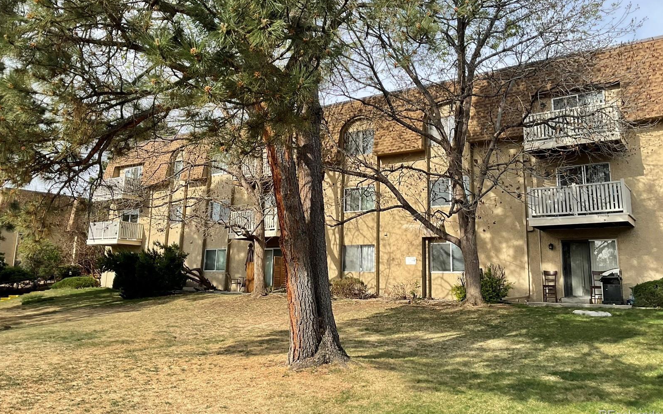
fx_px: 560
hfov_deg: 61.2
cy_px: 173
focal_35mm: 31
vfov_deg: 40.5
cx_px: 333
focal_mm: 3
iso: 16
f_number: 1.8
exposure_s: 1/944
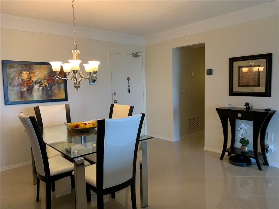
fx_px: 210
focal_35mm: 26
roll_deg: +2.2
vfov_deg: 53.1
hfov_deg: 67.3
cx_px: 140
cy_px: 104
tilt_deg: -5.9
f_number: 1.8
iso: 320
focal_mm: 4.25
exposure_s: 1/60
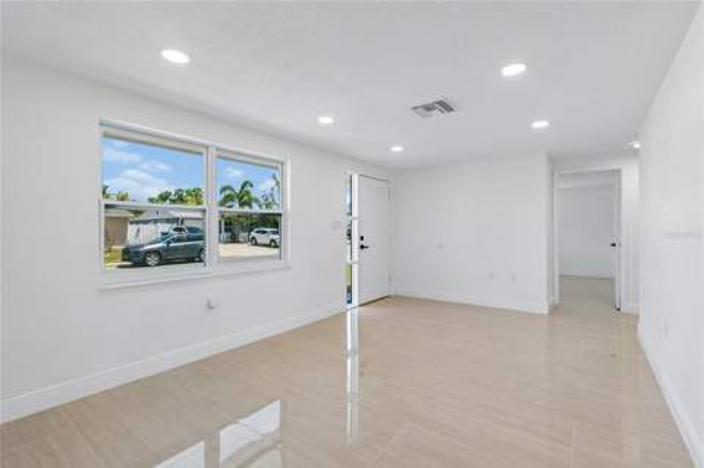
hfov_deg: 100.4
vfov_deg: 77.2
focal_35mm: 15
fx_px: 293
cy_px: 234
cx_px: 352
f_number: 7.1
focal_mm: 10
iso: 200
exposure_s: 1/160
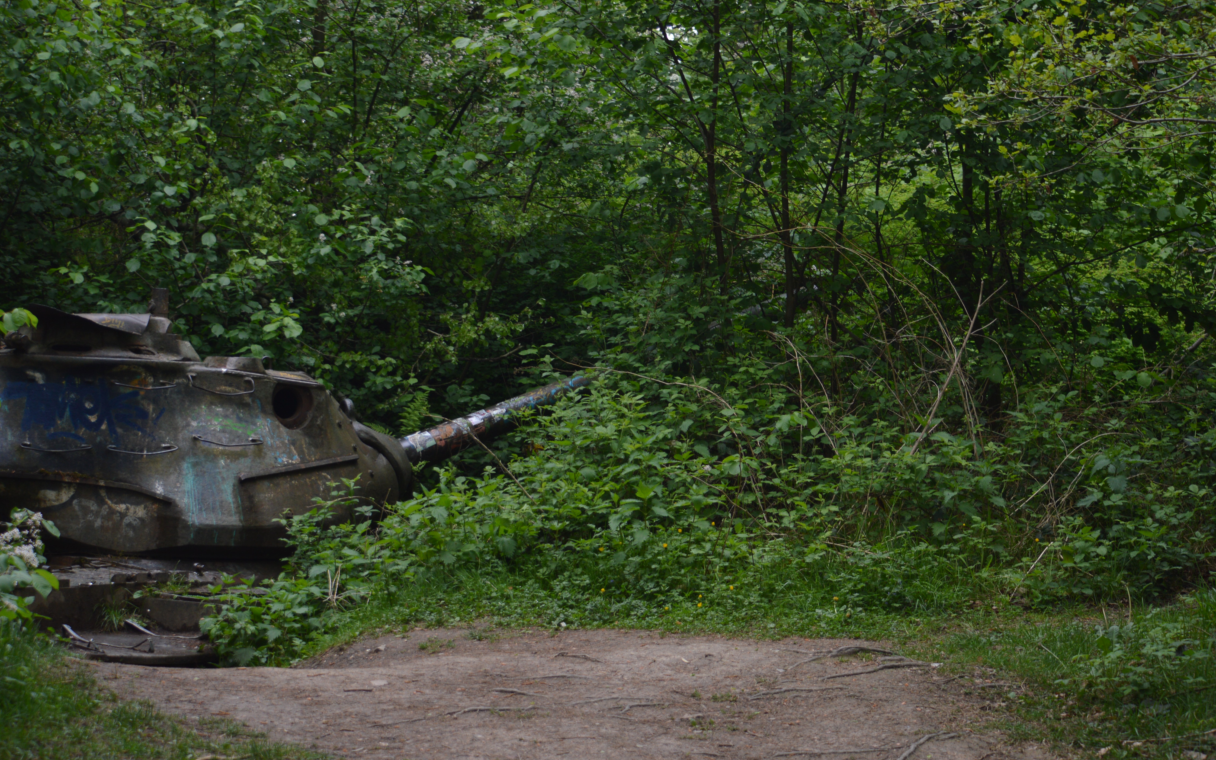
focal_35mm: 85
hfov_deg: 24.5
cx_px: 605
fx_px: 2801
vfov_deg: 15.5
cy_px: 370
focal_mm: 55
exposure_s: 1/250
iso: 200
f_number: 4.5
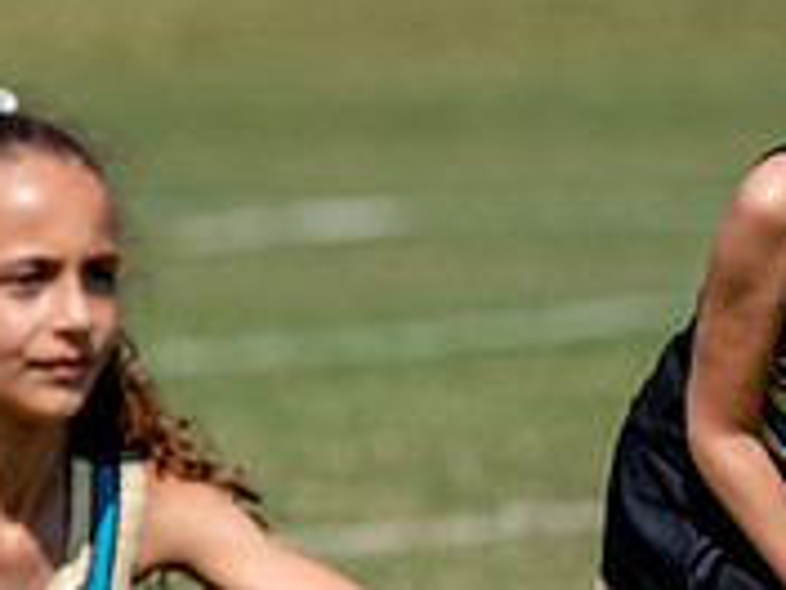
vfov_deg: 1.9
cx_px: -529
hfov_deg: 2.5
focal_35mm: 800
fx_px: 18165
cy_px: 526
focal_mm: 147
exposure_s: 1/2500
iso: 100
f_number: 2.8
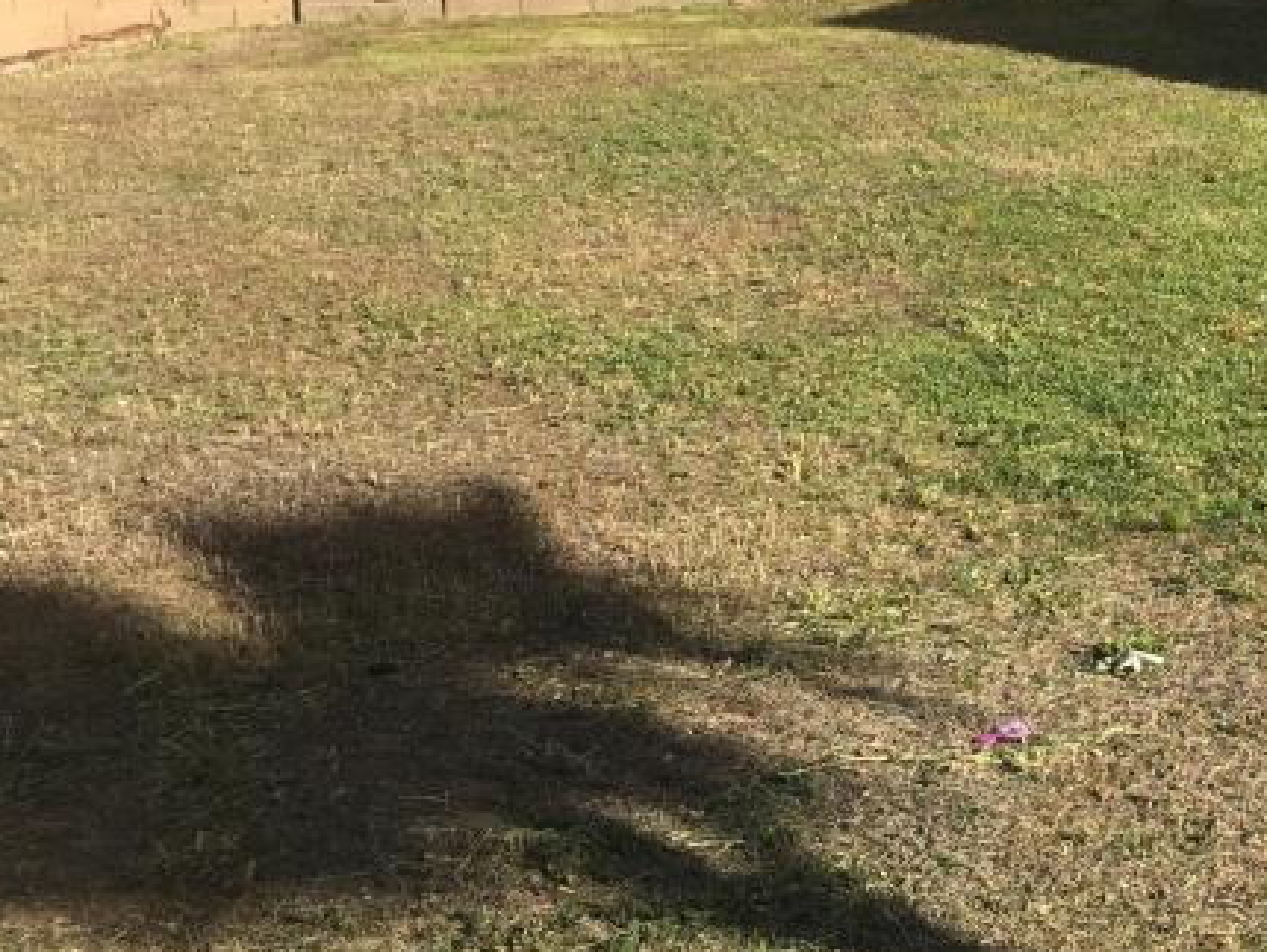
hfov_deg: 26.5
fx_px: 2527
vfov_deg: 21.1
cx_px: 1294
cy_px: 215
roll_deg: -1.1
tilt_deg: -9.6
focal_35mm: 69
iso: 25
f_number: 2.2
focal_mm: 4.15
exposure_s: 1/1672
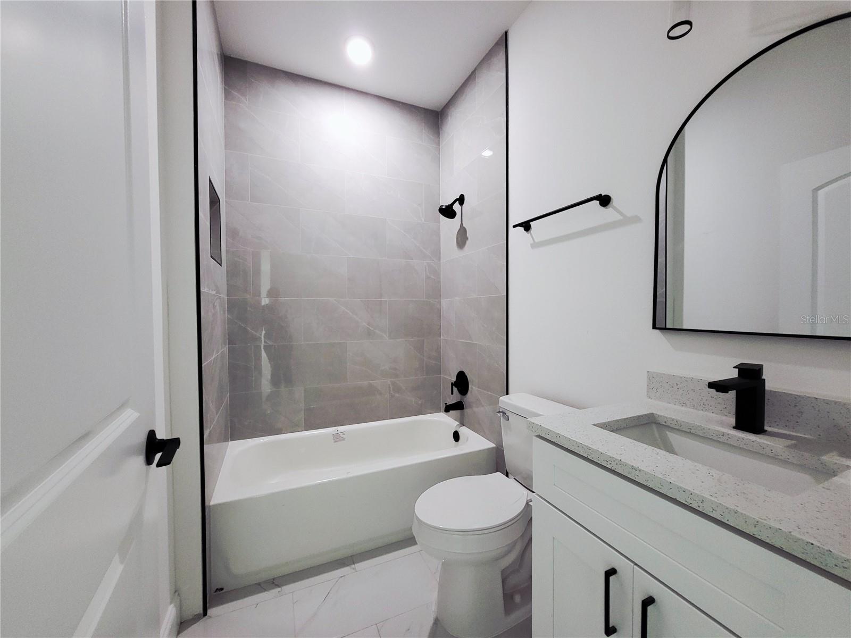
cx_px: 426
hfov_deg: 106.2
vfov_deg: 89.9
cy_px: 319
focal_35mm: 13
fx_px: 320
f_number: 2.2
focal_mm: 1.74
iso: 250
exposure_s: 1/60
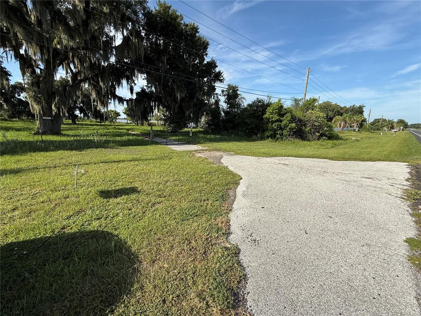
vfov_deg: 85.7
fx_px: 170
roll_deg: -1.5
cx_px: 210
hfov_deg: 102.1
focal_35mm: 14
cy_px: 158
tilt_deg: -11.5
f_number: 2.2
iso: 50
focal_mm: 2.22
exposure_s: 1/1572
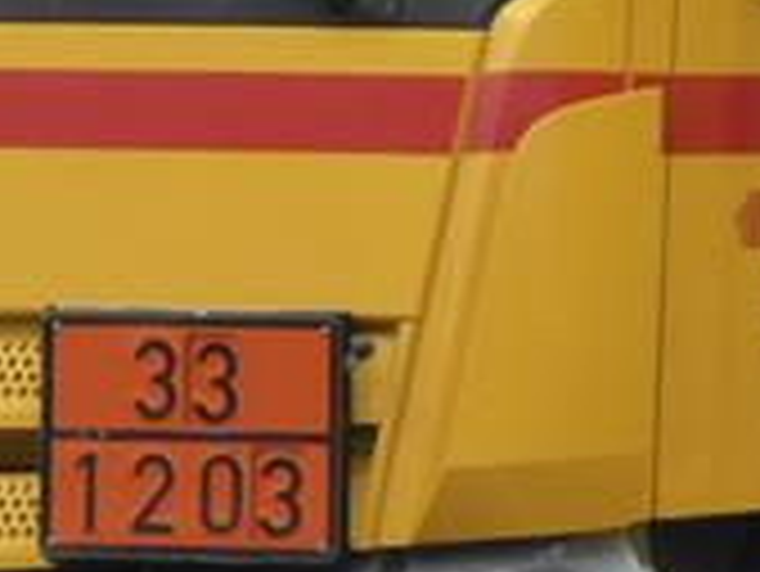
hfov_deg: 3.9
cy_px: 185
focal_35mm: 507
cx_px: 603
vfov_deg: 2.9
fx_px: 11139
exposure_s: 1/250
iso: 200
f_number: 5
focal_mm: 17.5
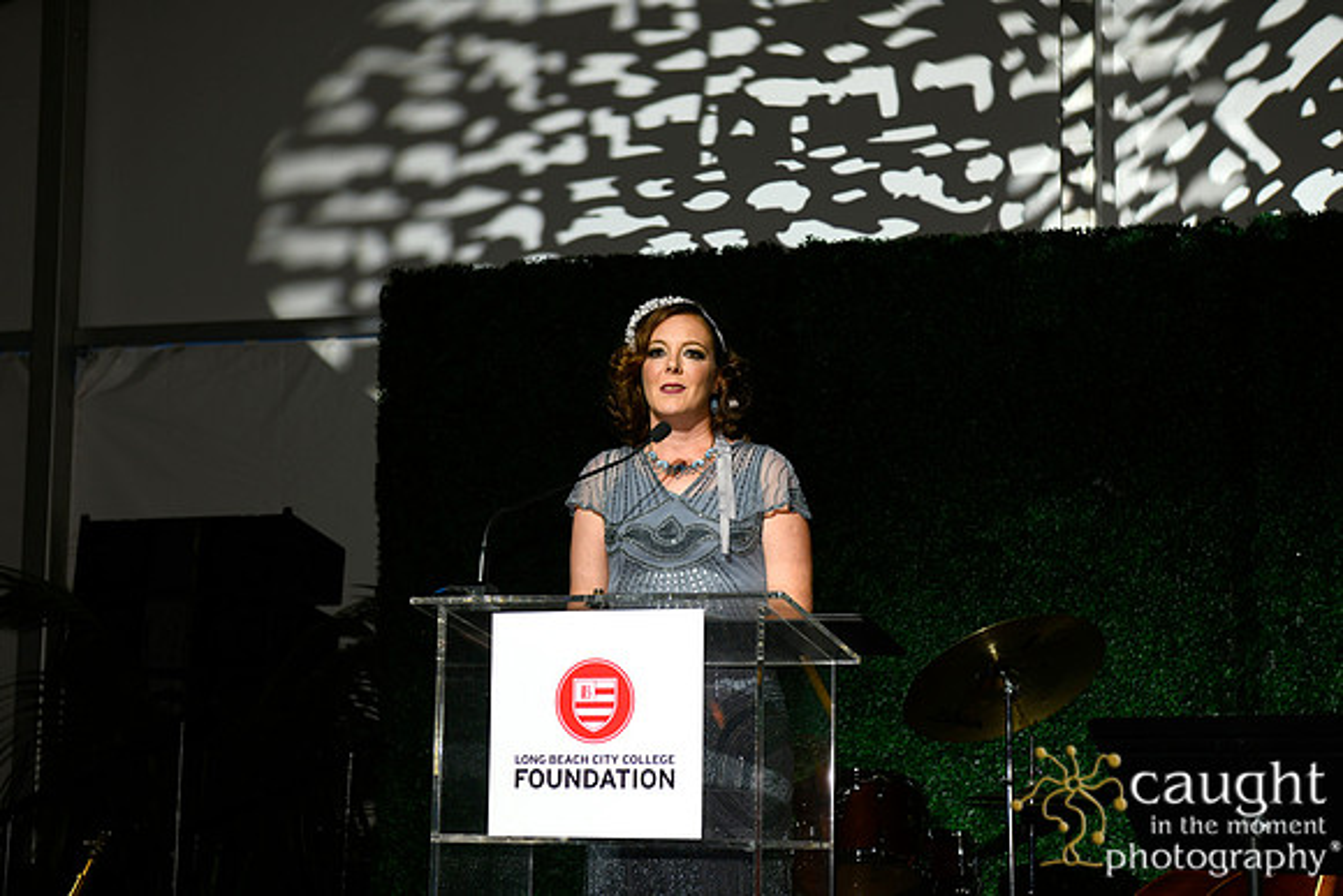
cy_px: 448
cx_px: 672
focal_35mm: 70
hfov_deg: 28.8
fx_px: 2612
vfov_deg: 19.5
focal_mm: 70
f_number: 5
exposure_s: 1/160
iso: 640
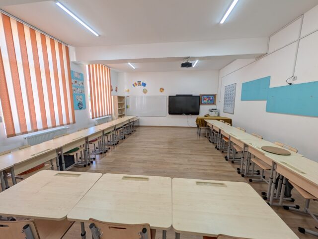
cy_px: 120
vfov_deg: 94.5
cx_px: 159
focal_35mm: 12
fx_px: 110
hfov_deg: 110.5
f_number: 1.7
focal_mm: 2.02
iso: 39
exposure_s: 1/235
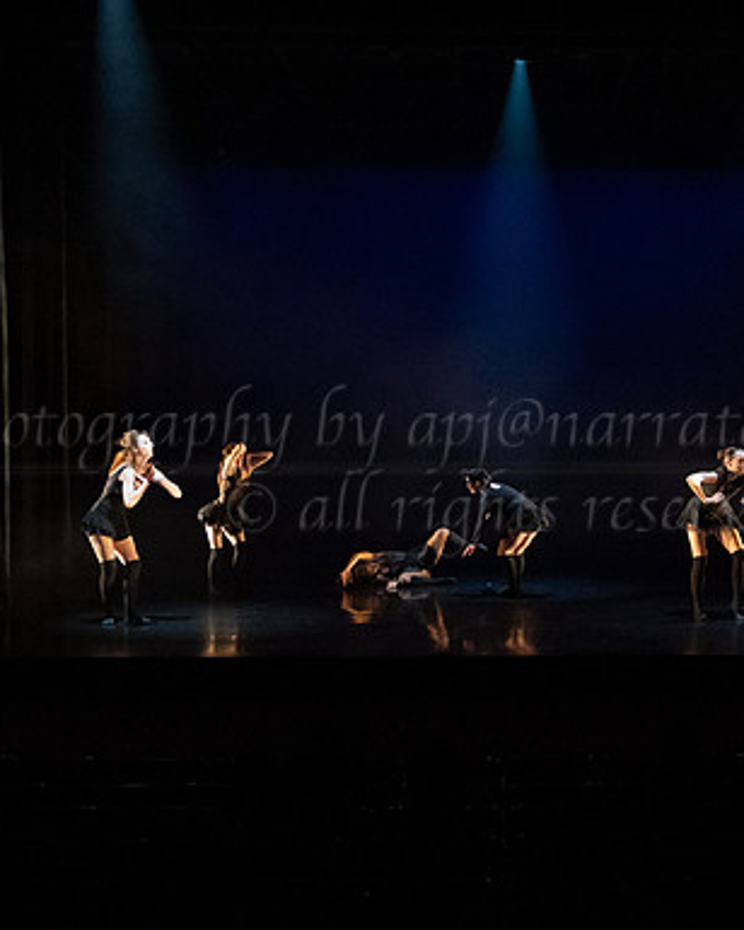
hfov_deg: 27.2
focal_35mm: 55
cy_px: 475
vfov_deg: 34.1
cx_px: 578
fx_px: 1514
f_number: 3.2
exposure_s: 1/500
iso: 4000
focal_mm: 30
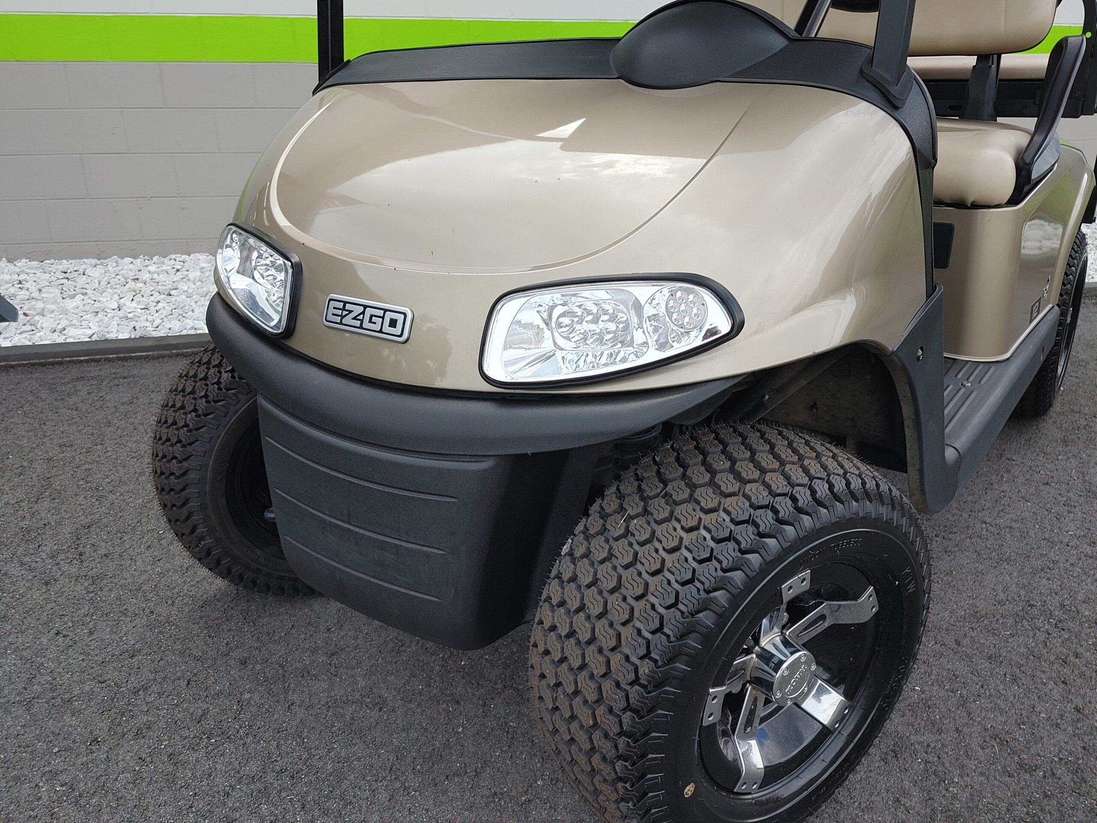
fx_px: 824
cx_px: 548
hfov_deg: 67.3
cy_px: 412
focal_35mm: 26
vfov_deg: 53.1
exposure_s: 1/407
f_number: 1.8
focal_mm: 4.81
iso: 50
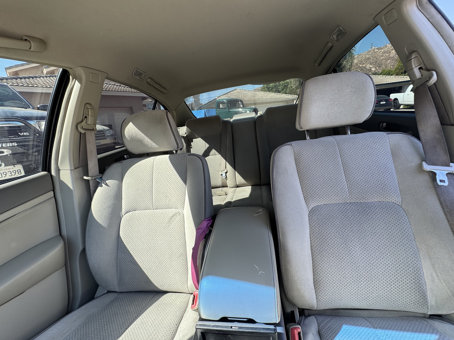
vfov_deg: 85.7
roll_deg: +6.4
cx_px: 227
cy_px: 170
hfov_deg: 102.1
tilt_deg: -14.3
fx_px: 184
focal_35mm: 14
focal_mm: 2.22
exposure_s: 1/144
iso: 40
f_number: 2.2
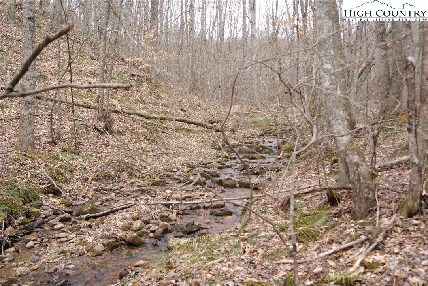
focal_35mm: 36
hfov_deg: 53.1
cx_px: 214
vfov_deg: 36.9
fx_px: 428
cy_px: 143
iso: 100
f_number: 5.6
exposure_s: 1/60
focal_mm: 24
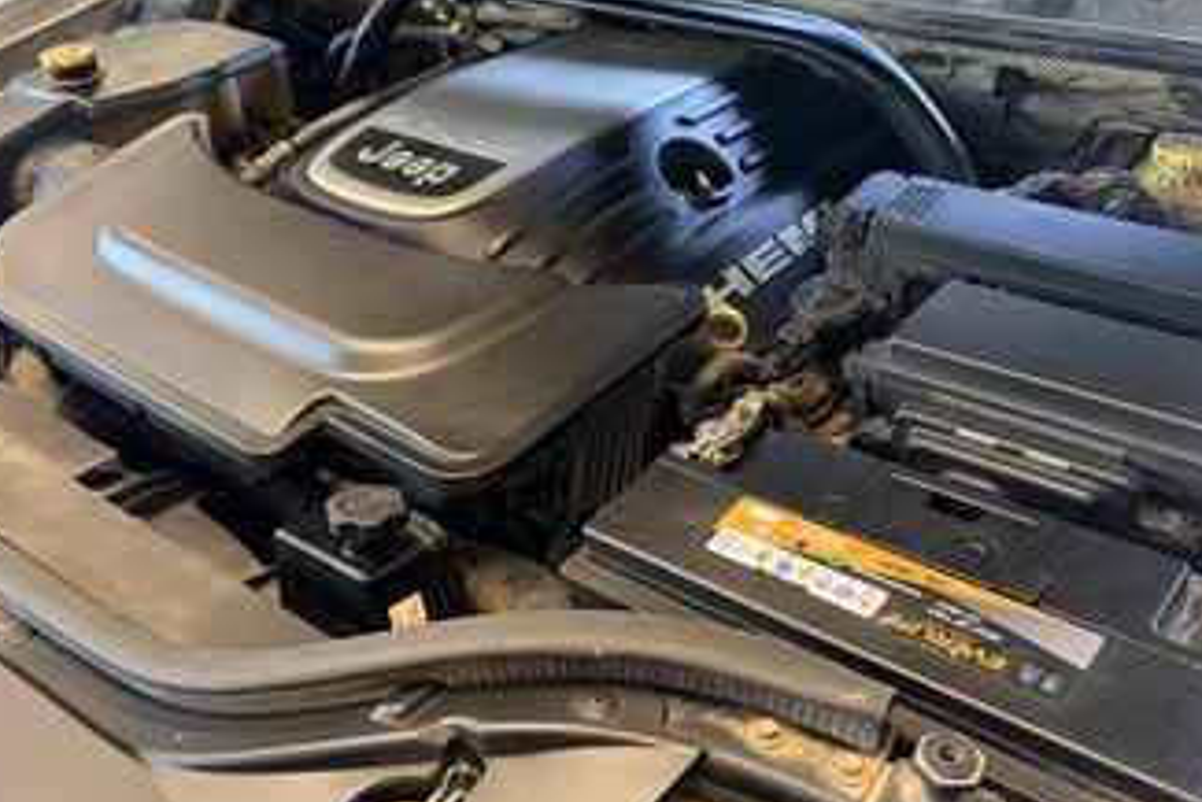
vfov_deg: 35.1
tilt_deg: -31.2
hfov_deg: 50.5
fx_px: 1269
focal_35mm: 38
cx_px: 523
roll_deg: +3.2
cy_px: 386
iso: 125
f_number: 1.6
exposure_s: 1/60
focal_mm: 5.96
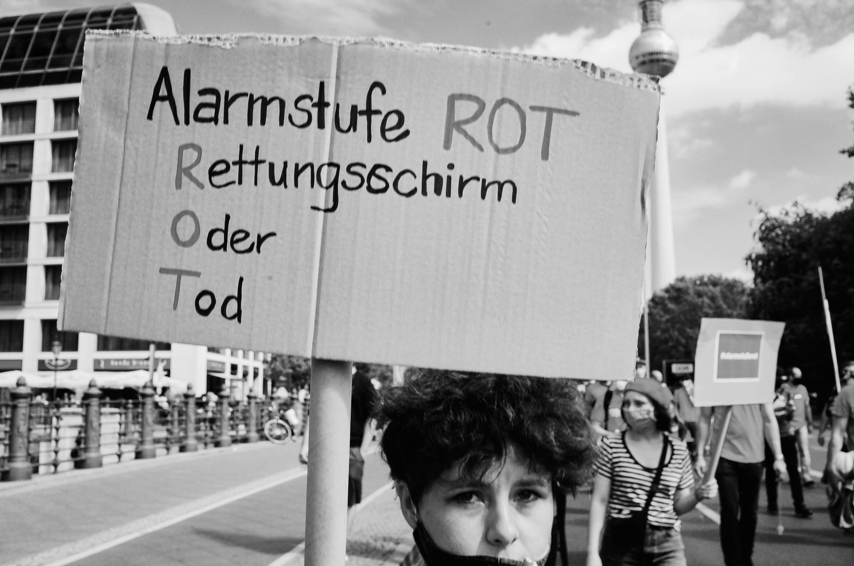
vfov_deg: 37.7
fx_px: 829
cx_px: 427
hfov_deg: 54.5
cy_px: 283
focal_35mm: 35
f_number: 8
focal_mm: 18.3
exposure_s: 1/160
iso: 100
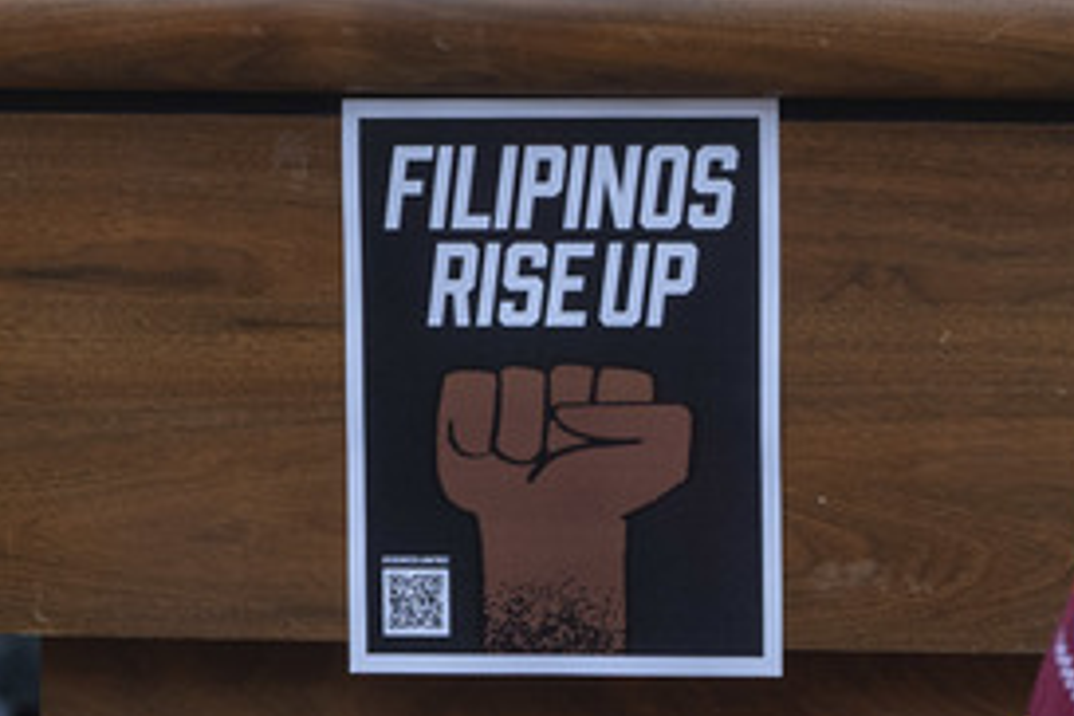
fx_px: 9456
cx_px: 724
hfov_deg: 6.5
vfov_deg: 4.3
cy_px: 484
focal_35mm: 317
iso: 1250
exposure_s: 1/400
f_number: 5.6
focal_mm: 192
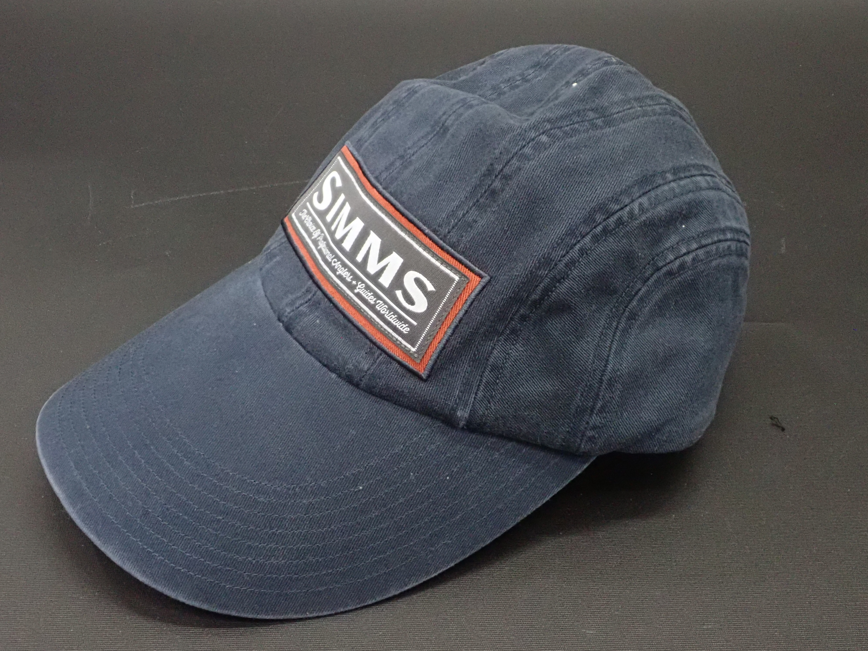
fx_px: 953
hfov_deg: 49.0
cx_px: 434
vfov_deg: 37.7
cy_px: 326
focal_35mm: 38
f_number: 3.5
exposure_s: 1/40
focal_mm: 6.86
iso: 1600
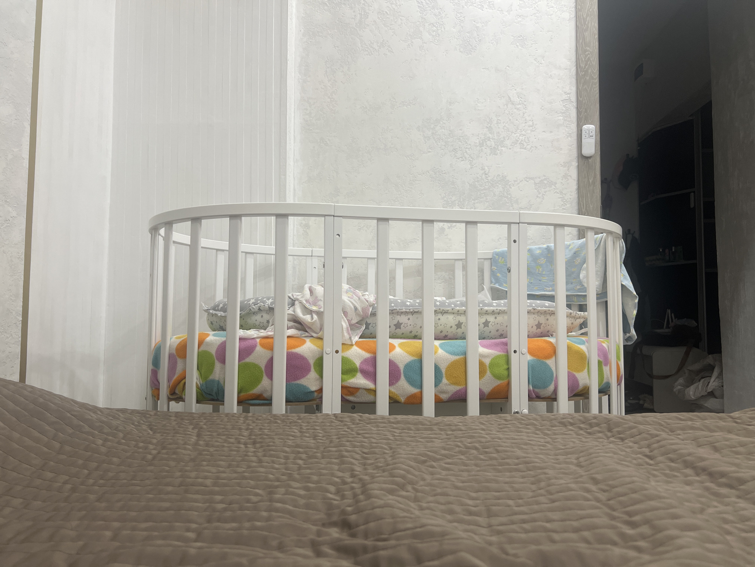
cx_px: 378
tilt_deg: +4.4
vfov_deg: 53.1
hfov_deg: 67.3
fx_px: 567
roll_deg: -0.6
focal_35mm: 26
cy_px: 284
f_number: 1.5
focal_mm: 5.7
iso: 80
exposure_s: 1/50
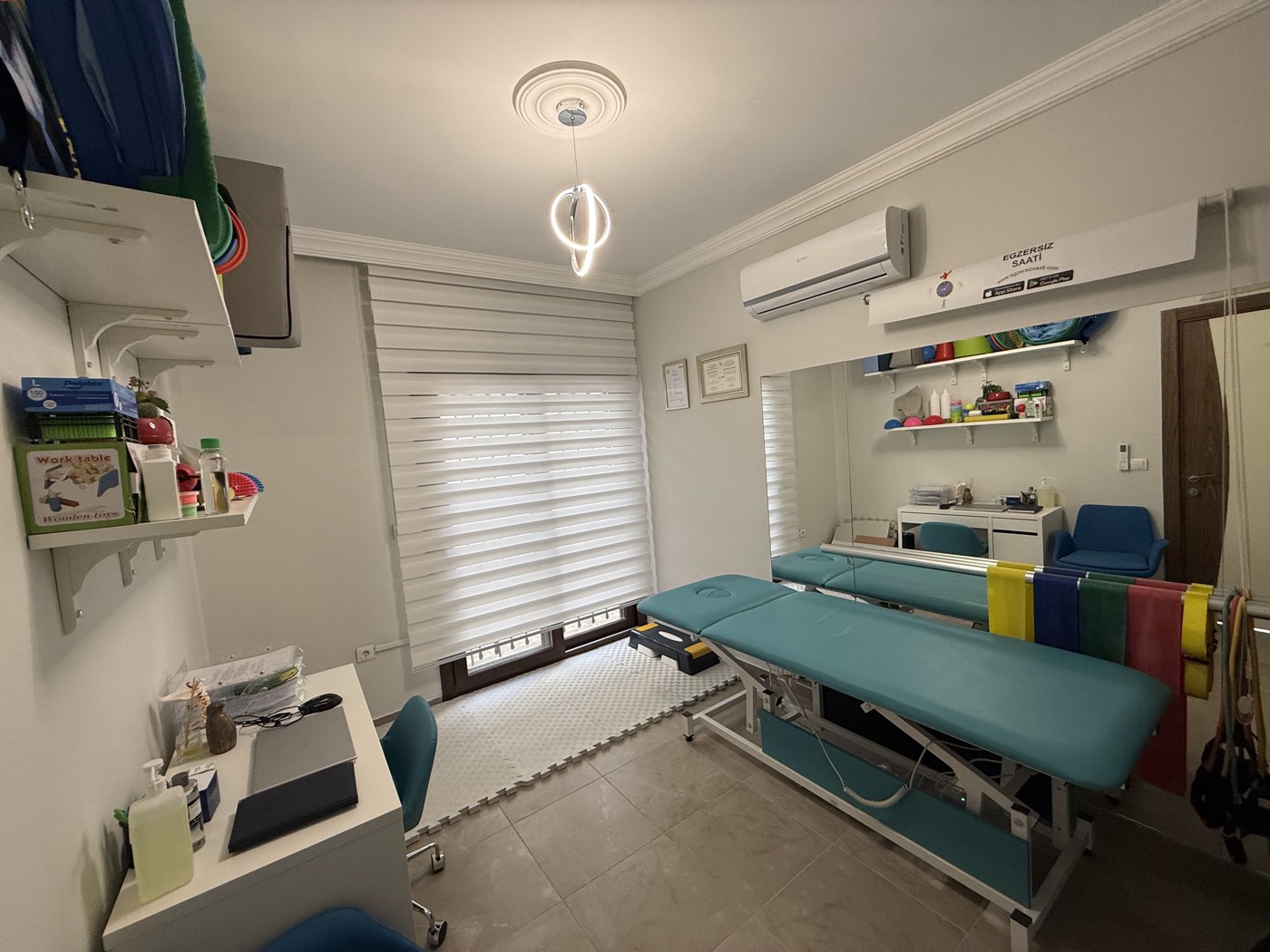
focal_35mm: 14
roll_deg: +3.9
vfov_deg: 85.7
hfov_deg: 102.1
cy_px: 476
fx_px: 514
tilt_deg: -4.7
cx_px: 635
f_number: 2.2
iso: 160
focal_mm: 2.22
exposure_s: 1/99
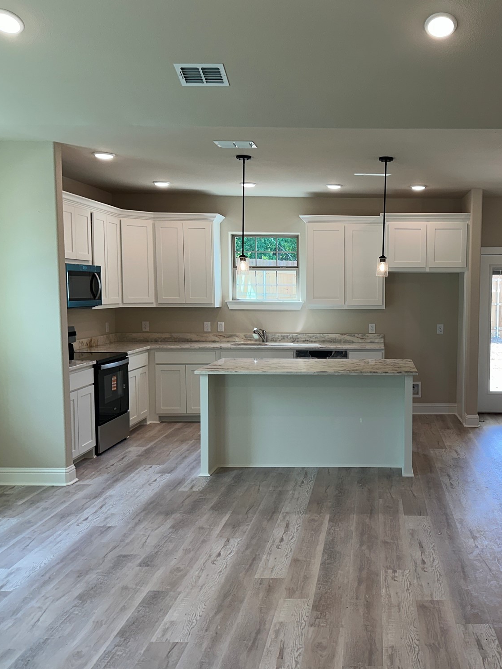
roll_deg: -0.6
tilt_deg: -4.4
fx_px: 638
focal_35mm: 33
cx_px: 370
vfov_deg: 55.3
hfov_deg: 41.8
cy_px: 335
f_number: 1.78
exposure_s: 1/154
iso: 64
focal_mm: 6.86
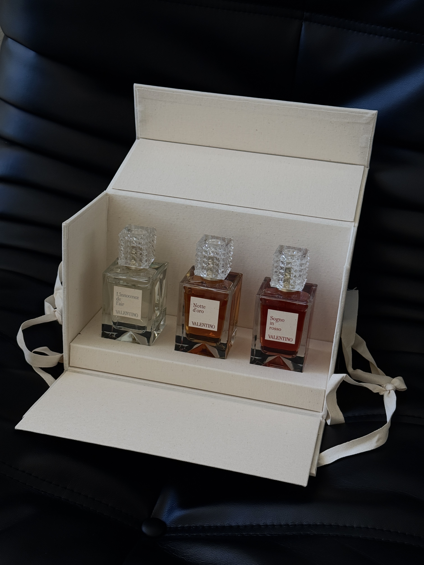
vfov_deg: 39.7
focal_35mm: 48
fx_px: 784
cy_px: 282
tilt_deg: -42.4
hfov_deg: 30.3
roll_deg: -2.0
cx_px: 212
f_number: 1.78
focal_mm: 6.76
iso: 64
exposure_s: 1/291
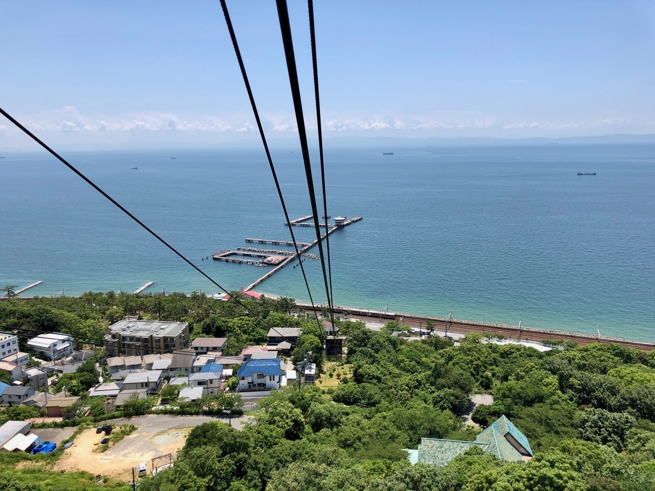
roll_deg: +0.4
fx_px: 530
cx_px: 328
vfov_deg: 49.7
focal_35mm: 28
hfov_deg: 63.4
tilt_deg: -11.6
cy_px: 246
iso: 20
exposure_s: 1/1279
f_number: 1.8
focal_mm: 3.99
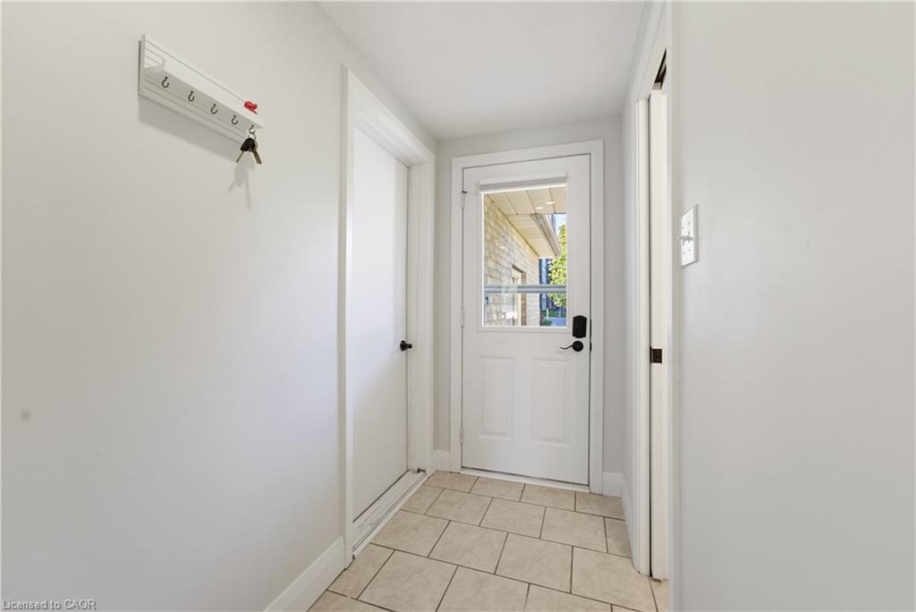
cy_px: 306
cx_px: 458
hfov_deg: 104.2
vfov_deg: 81.3
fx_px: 356
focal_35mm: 14
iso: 800
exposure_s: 1/8
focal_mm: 14
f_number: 9
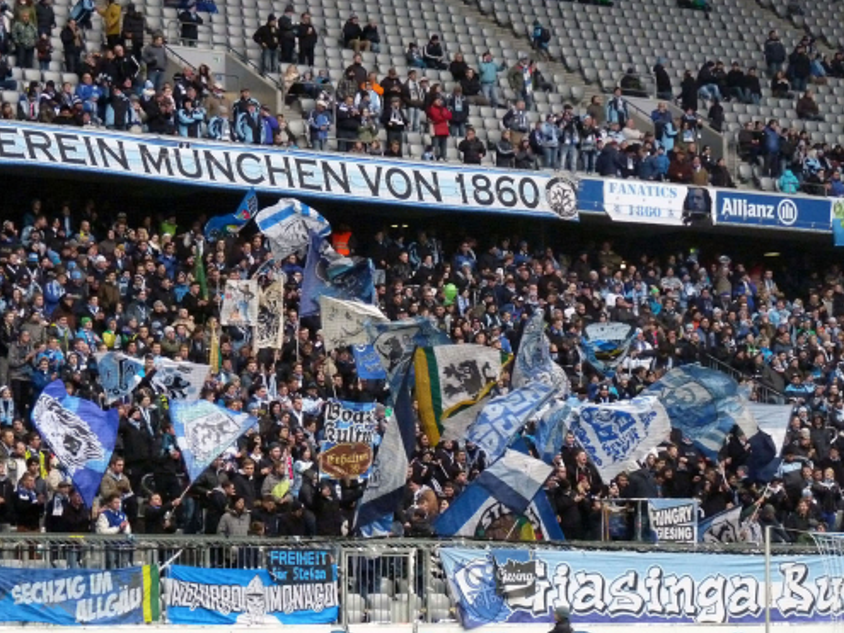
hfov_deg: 14.4
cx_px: 428
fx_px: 3339
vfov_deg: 10.8
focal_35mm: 137
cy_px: 338
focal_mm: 20.1
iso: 800
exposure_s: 1/250
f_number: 3.6
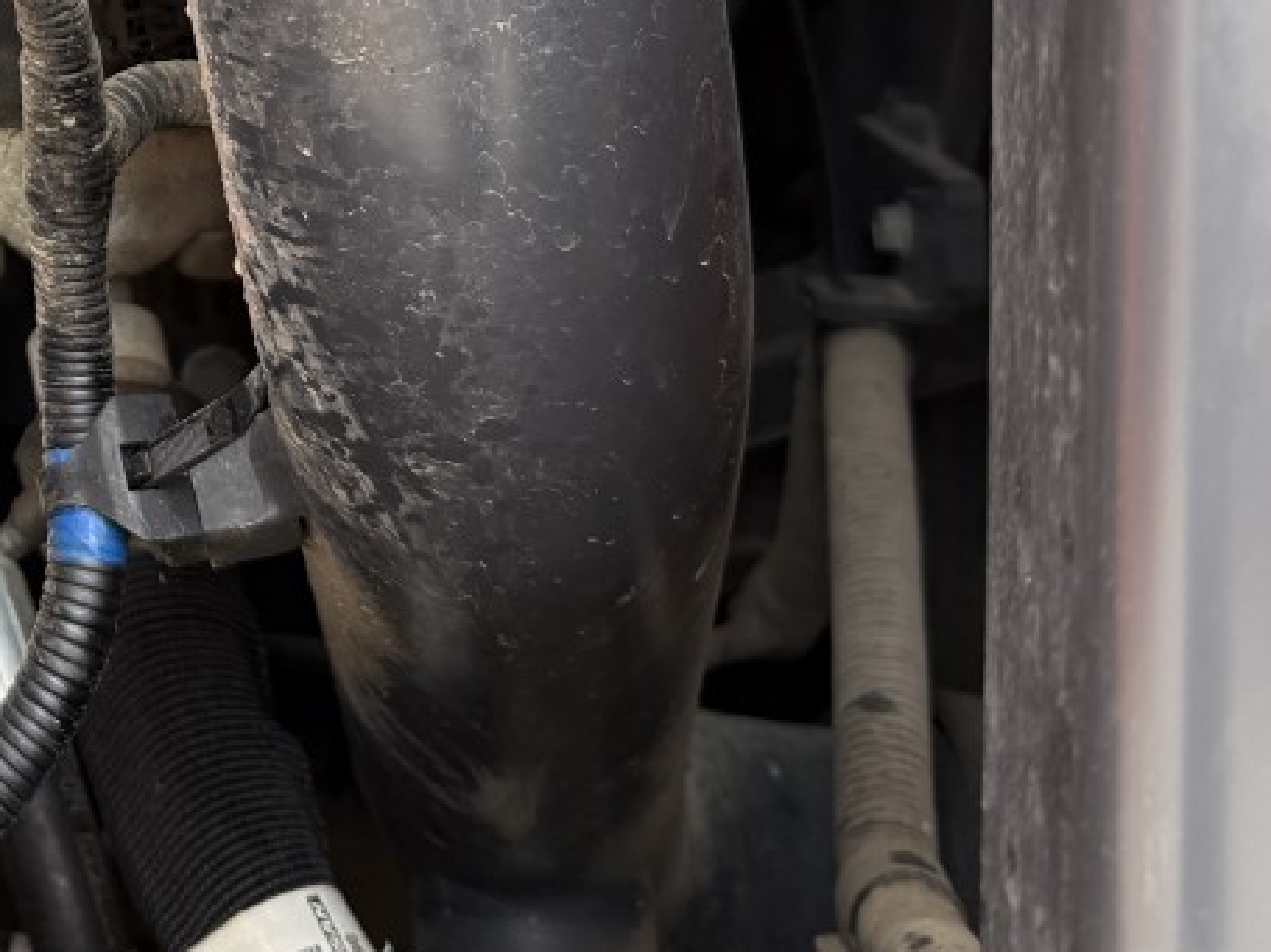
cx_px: -198
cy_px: -274
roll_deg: -1.3
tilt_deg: -1.5
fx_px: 2790
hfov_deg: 23.7
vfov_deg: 18.1
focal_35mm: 76
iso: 100
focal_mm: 6.76
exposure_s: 1/228
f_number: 1.78
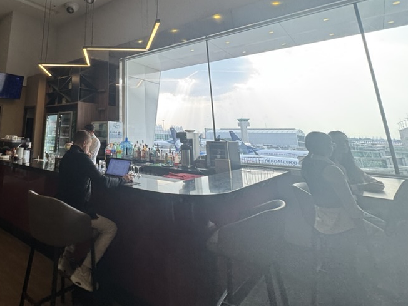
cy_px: 68
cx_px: 104
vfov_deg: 57.3
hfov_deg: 71.4
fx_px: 259
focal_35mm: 22
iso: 80
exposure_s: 1/120
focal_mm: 2.22
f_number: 2.2
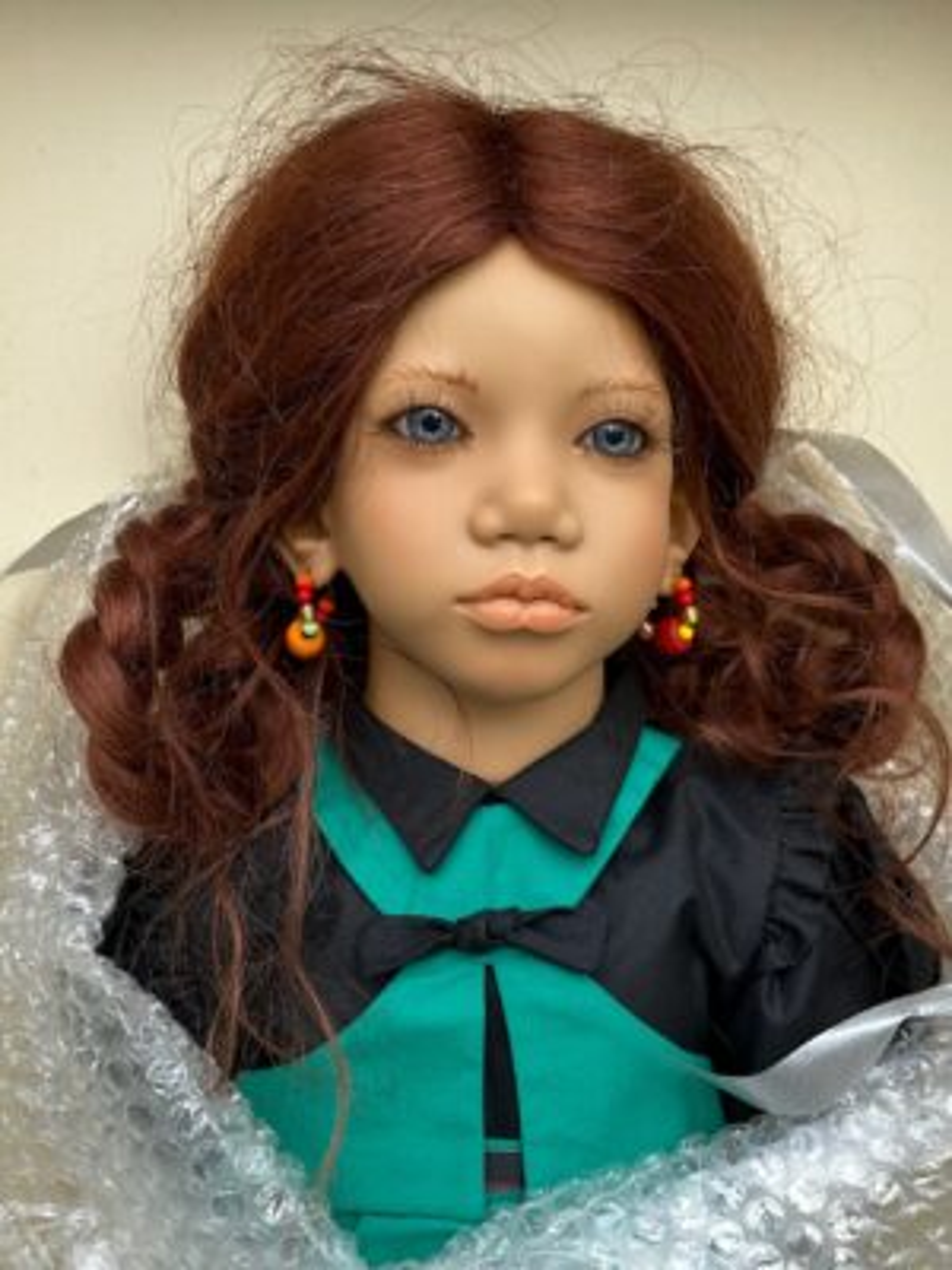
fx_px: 1760
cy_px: 635
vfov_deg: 39.7
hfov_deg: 30.3
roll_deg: -1.3
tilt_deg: -18.9
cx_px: 476
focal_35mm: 48
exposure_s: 1/971
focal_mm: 6.86
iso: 64
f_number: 1.78
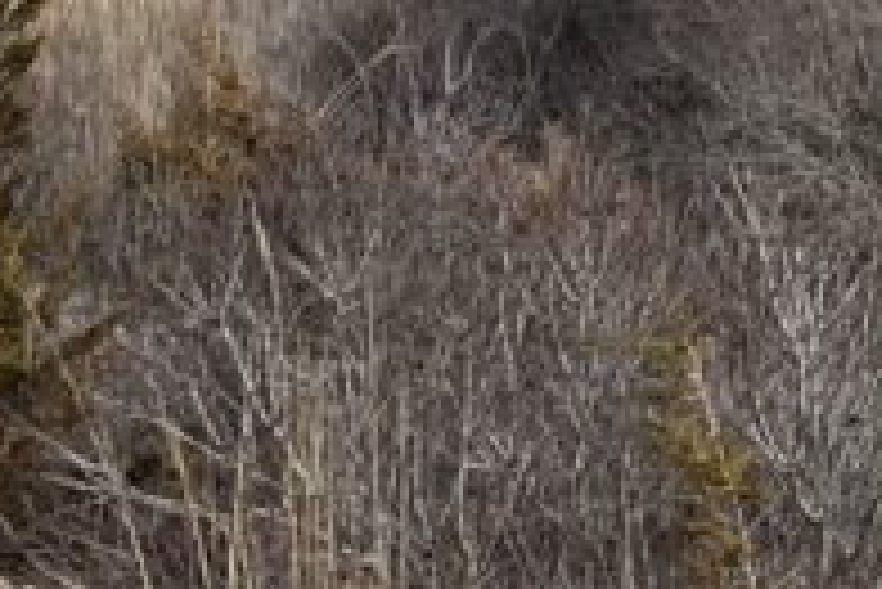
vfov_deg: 9.3
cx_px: 1516
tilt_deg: +2.7
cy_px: -468
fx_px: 3457
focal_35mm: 141
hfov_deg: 13.3
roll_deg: +1.0
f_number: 1.6
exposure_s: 1/5848
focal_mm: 5.1
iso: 50
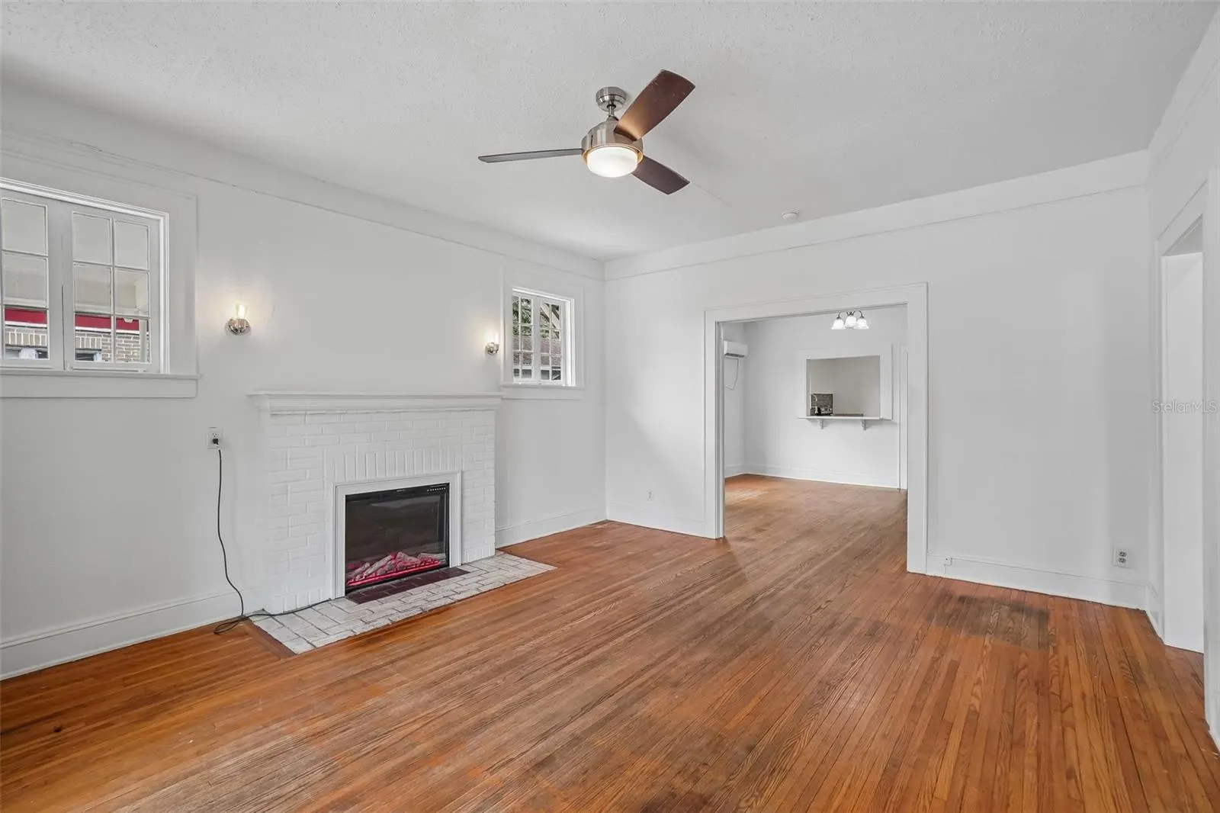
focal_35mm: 15
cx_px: 610
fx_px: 508
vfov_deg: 77.3
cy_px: 406
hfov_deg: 100.4
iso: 400
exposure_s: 1/30
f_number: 8
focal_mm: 10
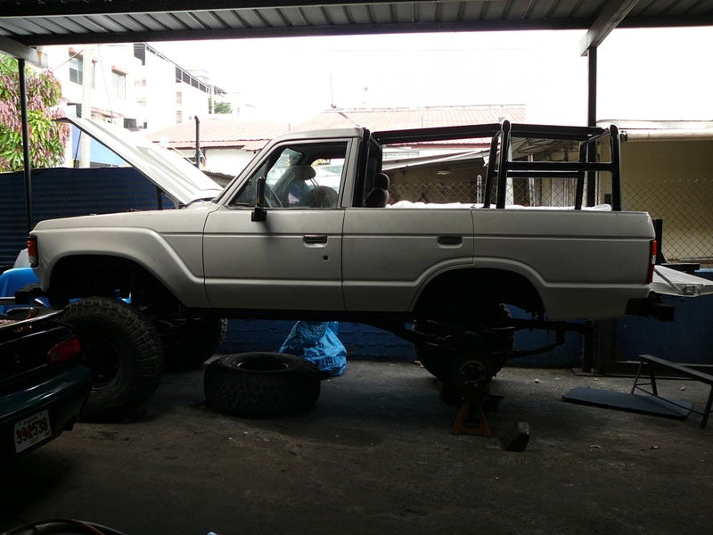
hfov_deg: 52.6
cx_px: 356
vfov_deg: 40.7
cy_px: 268
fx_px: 721
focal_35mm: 35
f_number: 2.8
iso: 80
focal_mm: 5.2
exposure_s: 1/100
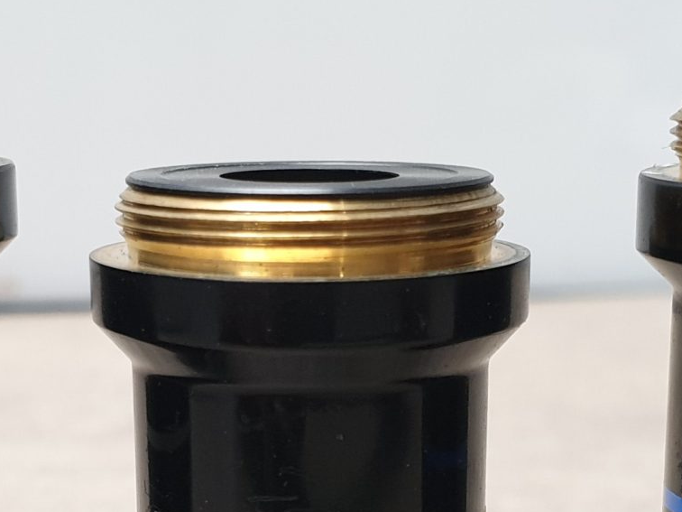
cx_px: 313
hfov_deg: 22.2
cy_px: 560
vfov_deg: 16.3
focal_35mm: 88
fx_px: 1734
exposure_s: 1/50
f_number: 2.4
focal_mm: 4.3
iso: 200
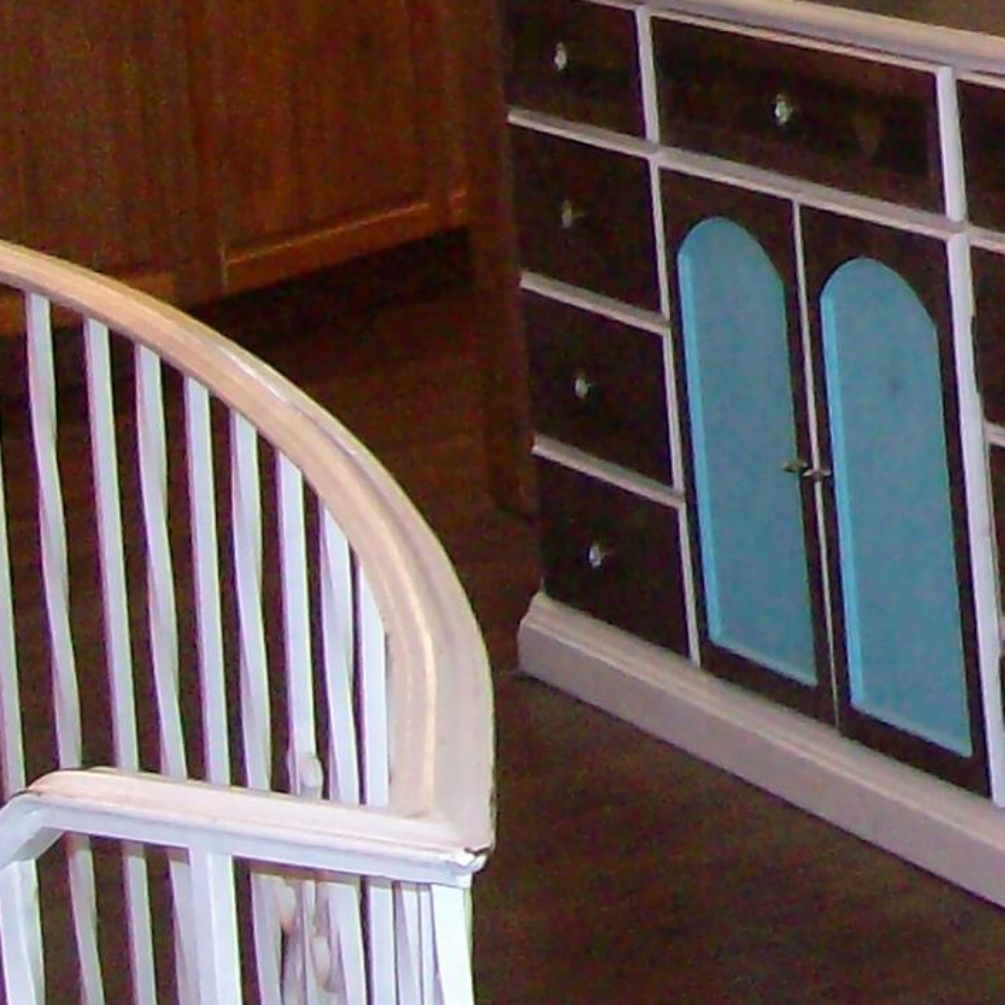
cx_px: 1816
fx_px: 4303
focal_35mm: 131
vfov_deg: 12.8
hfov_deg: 12.2
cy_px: -389
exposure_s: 1/40
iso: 308
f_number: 2.8
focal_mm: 5.8
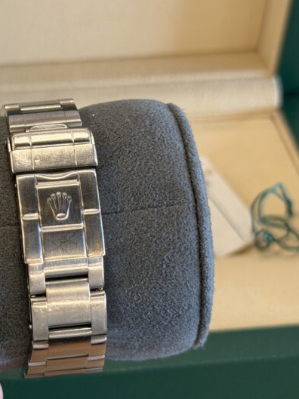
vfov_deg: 21.1
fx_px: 1072
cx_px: 38
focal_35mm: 93
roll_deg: -3.6
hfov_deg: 15.7
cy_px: 183
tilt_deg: -41.5
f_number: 1.78
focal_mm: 6.76
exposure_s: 1/60
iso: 160
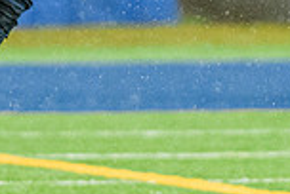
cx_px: 2
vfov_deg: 0.8
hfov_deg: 1.2
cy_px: -90
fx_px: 13745
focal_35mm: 1703
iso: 2500
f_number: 3.2
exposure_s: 1/1000
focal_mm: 200
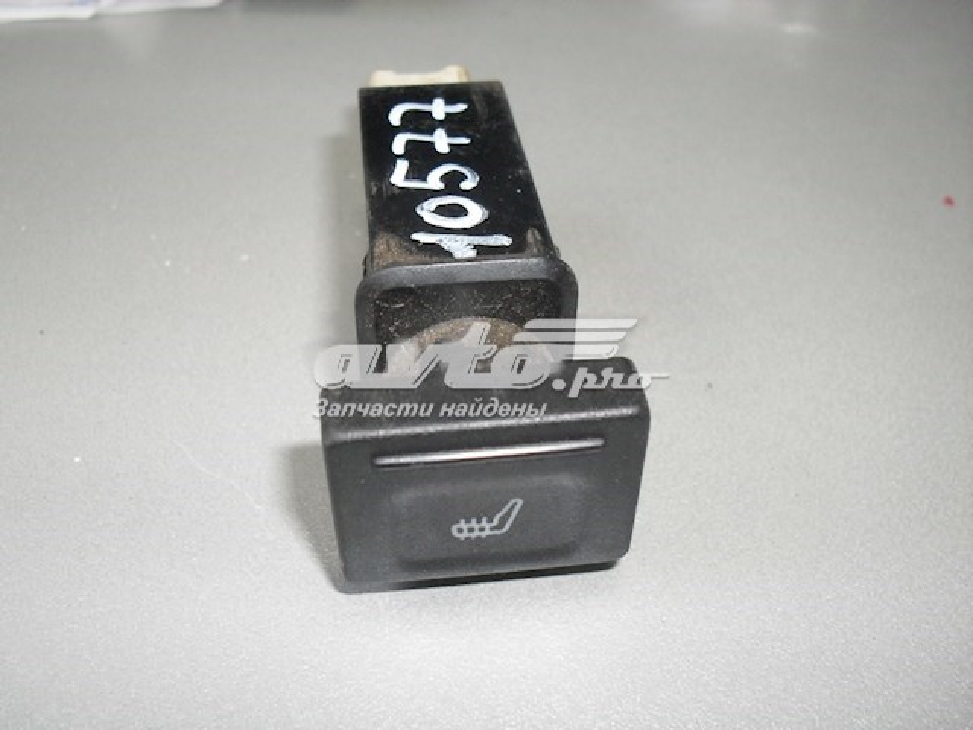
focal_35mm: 38
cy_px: 365
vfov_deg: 37.7
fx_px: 1068
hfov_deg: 49.0
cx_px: 486
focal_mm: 6.3
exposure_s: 1/45
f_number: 2.8
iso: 200
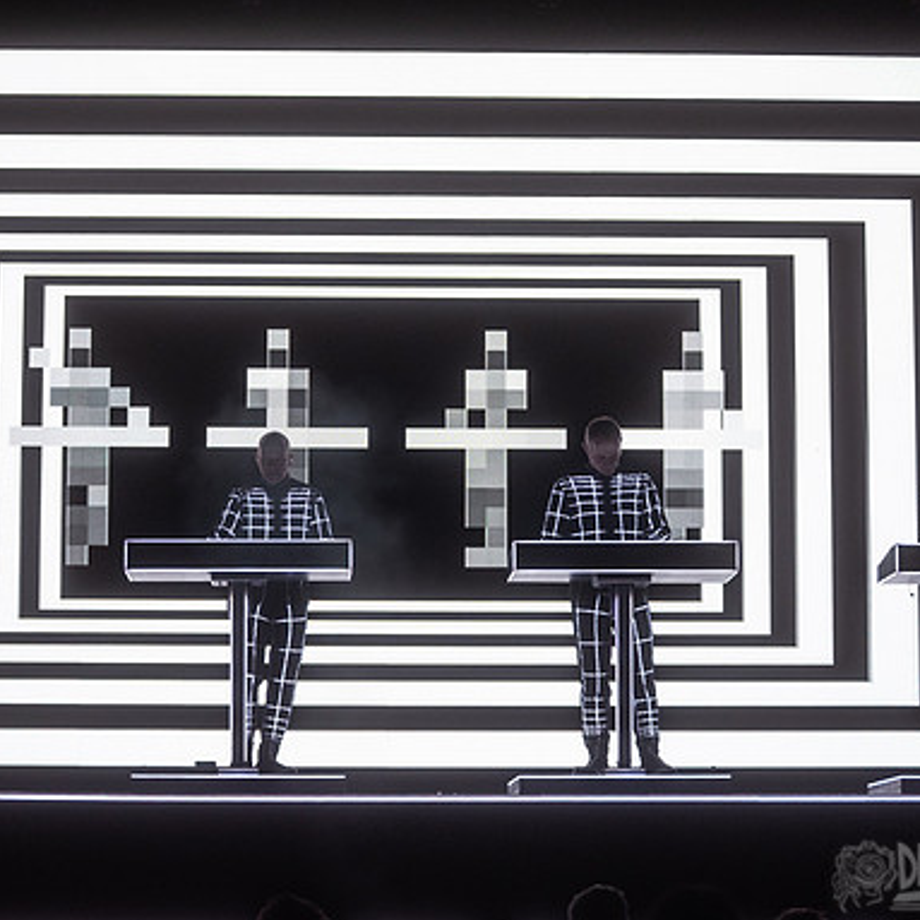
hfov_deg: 15.8
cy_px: 463
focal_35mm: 110
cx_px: 408
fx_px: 3308
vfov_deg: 15.8
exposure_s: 1/250
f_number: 3.2
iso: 2500
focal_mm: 80
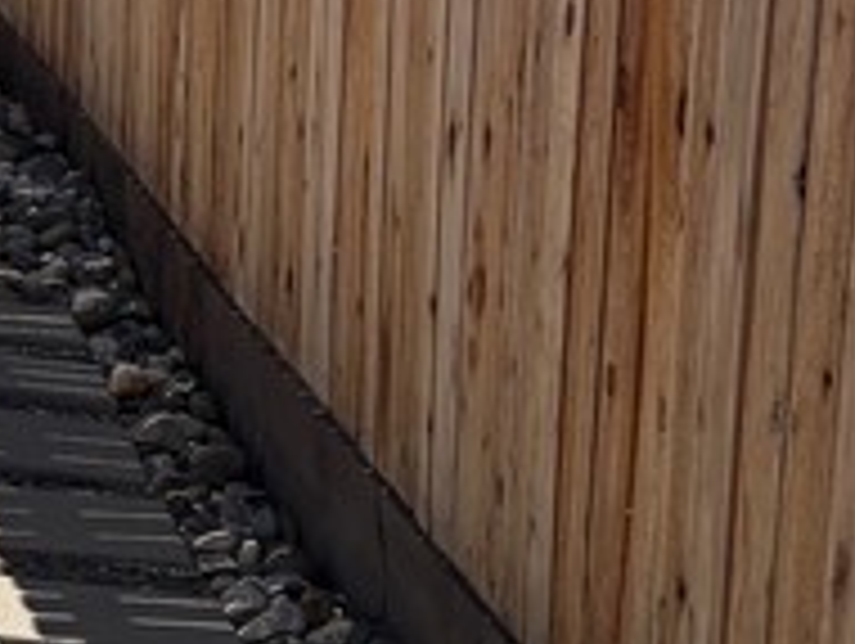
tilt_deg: -3.7
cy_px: -180
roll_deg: -0.7
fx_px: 3462
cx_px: -1138
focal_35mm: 140
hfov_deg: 11.7
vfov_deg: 10.4
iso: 50
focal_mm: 5.96
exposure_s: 1/4630
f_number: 1.6
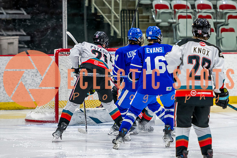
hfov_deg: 8.1
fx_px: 1681
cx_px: 128
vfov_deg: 5.4
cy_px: 80
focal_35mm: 255
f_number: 3.2
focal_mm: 155
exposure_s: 1/800
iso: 1600
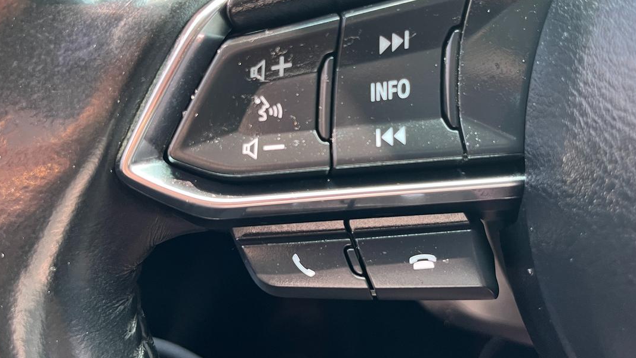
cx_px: 357
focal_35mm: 34
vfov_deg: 34.4
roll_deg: -3.3
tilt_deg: -27.2
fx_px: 573
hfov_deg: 57.8
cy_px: 122
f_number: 1.6
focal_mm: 5.1
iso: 125
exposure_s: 1/60
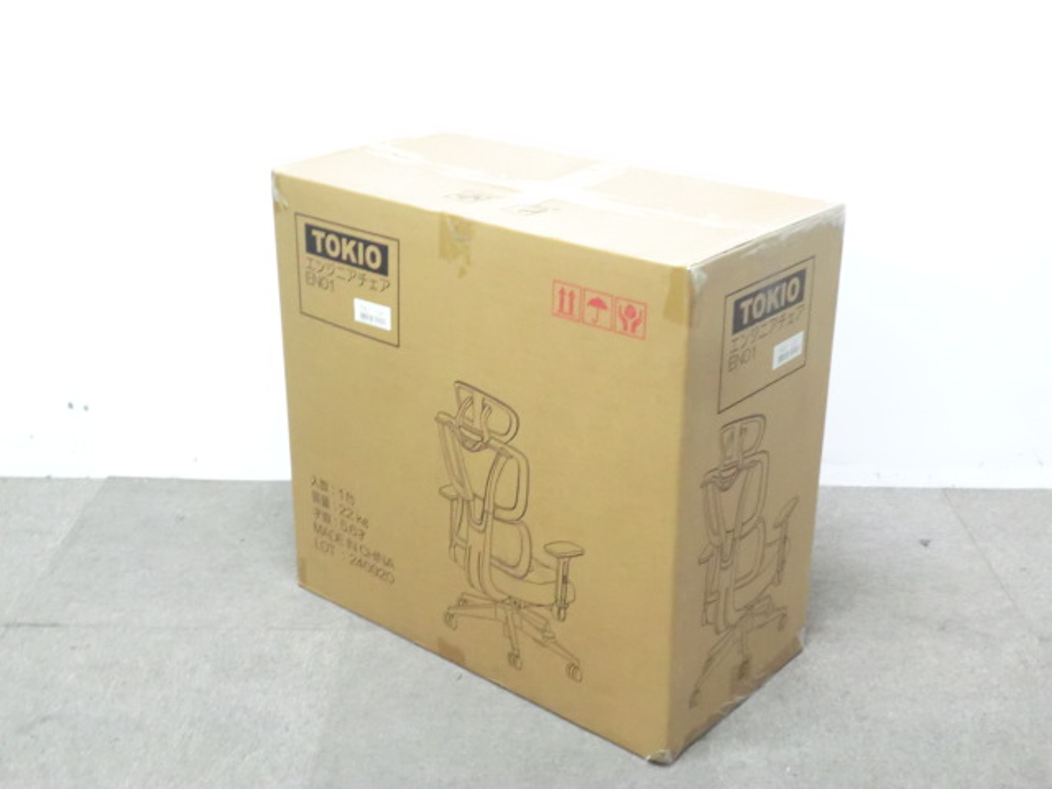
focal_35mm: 45
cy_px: 394
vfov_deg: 32.2
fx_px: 1368
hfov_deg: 42.1
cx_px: 526
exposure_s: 1/13
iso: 800
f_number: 4.3
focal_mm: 8.2
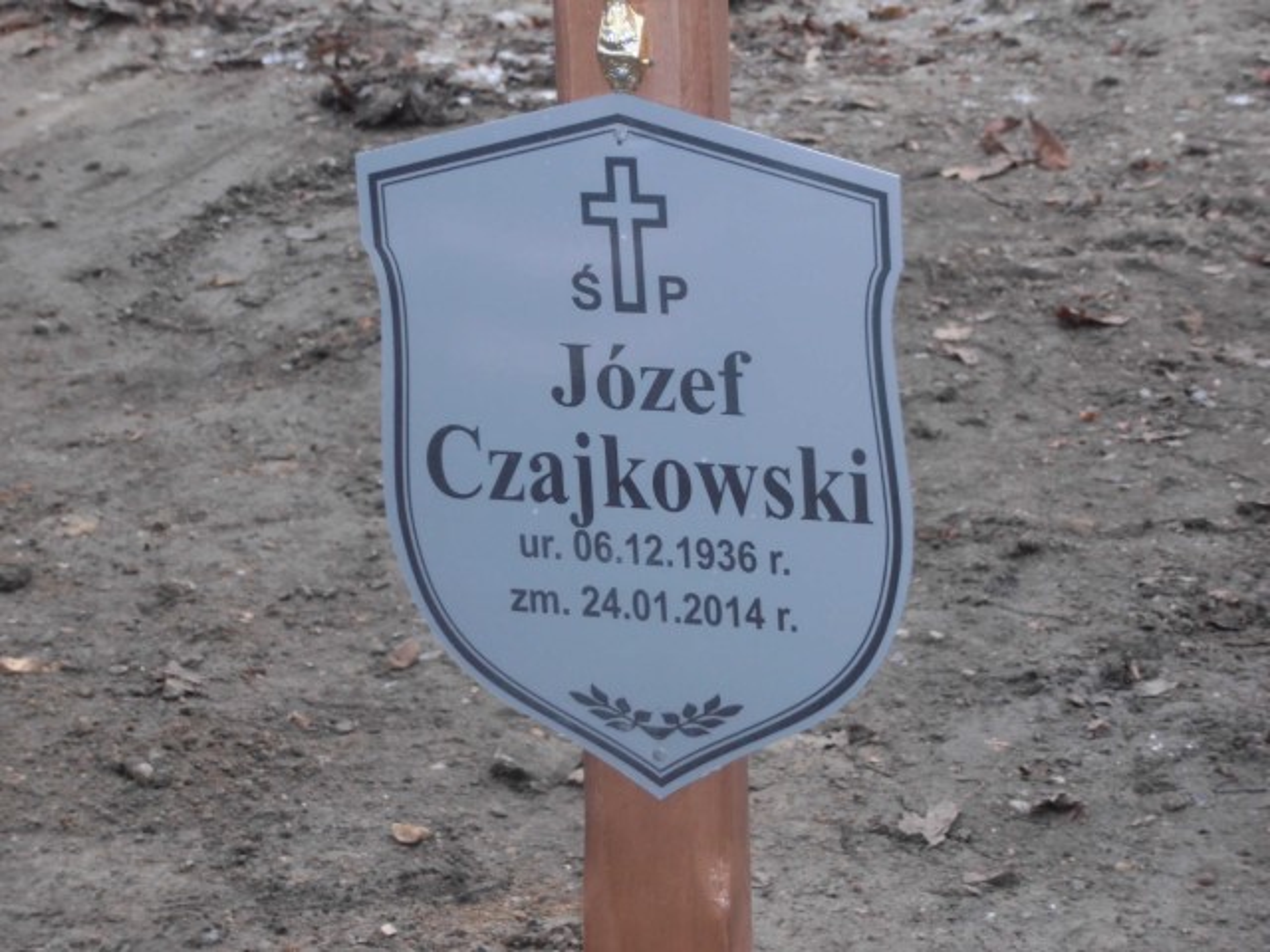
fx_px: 5063
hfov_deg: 14.3
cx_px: 635
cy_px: 476
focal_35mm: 138
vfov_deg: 10.7
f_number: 5.8
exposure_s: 1/80
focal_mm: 24.39
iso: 160
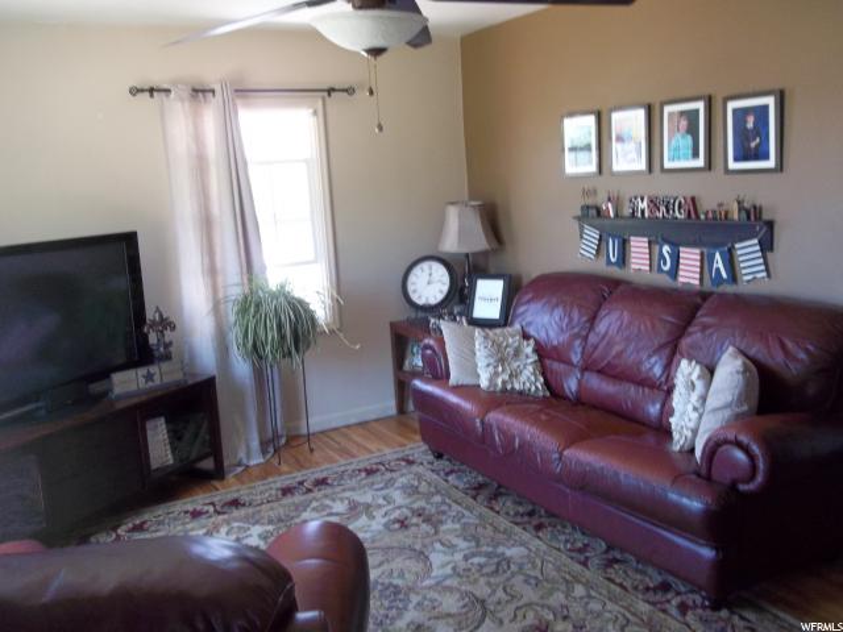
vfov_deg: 44.2
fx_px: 779
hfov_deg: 56.8
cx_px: 422
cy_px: 316
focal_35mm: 32
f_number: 2.9
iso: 160
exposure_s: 1/40
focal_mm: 5.7
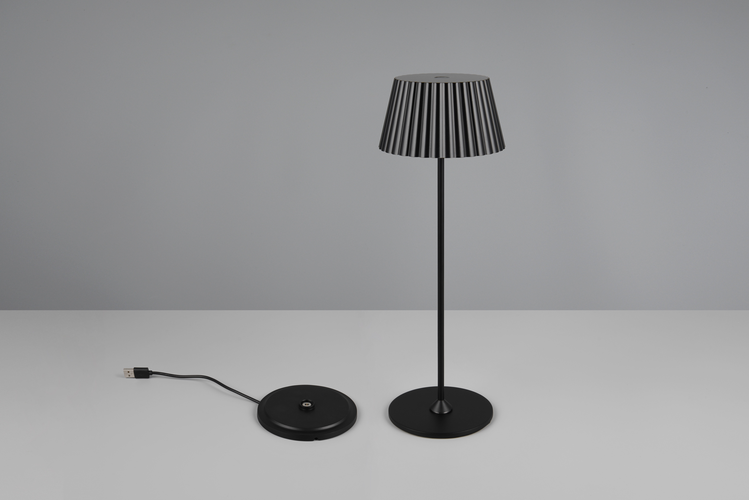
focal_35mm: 50
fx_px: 1040
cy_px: 250
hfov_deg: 39.6
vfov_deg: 27.0
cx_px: 374
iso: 100
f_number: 18
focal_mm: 50
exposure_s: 1/4
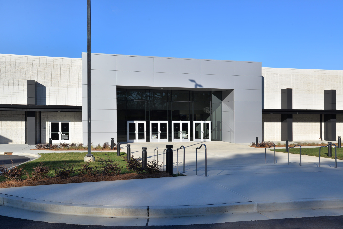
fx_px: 334
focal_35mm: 35
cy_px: 114
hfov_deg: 54.4
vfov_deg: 37.9
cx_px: 172
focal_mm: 35
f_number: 11
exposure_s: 1/400
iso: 400
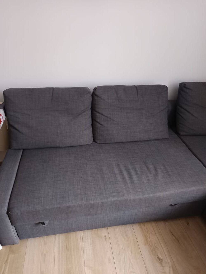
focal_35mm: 24
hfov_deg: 56.8
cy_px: 137
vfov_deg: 71.6
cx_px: 103
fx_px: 190
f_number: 1.7
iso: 2537
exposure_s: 1/20
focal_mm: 5.31
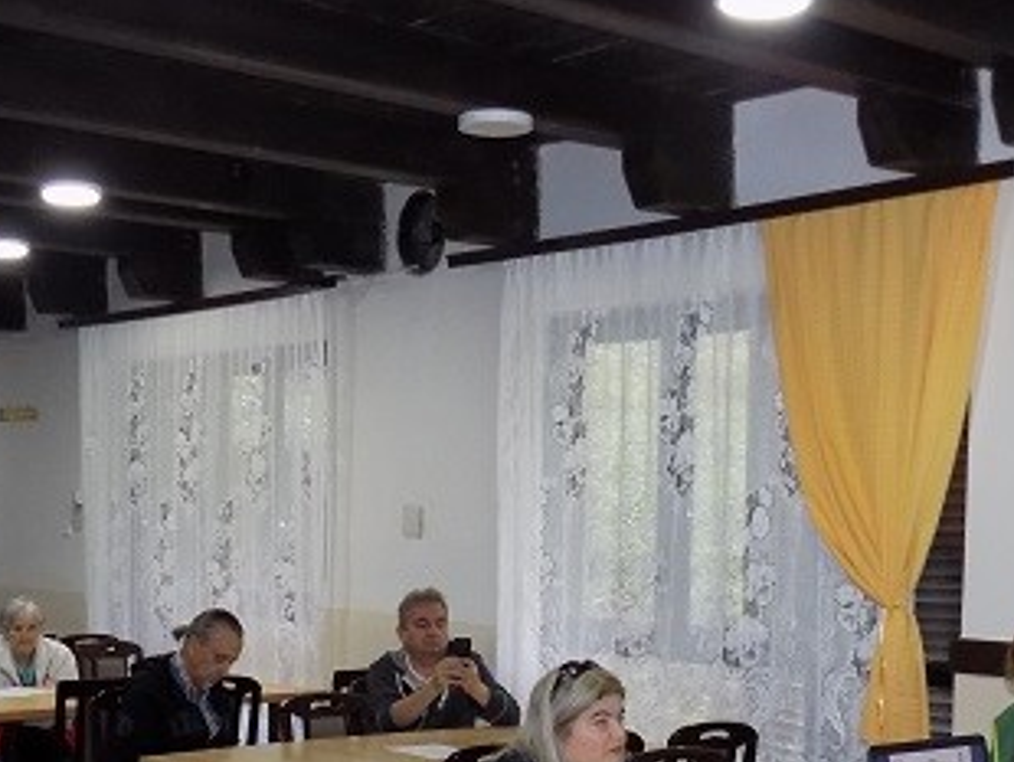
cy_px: 674
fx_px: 1700
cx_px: 461
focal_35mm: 58
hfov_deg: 33.2
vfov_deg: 24.6
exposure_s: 1/30
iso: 360
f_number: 3.3
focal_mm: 5.3
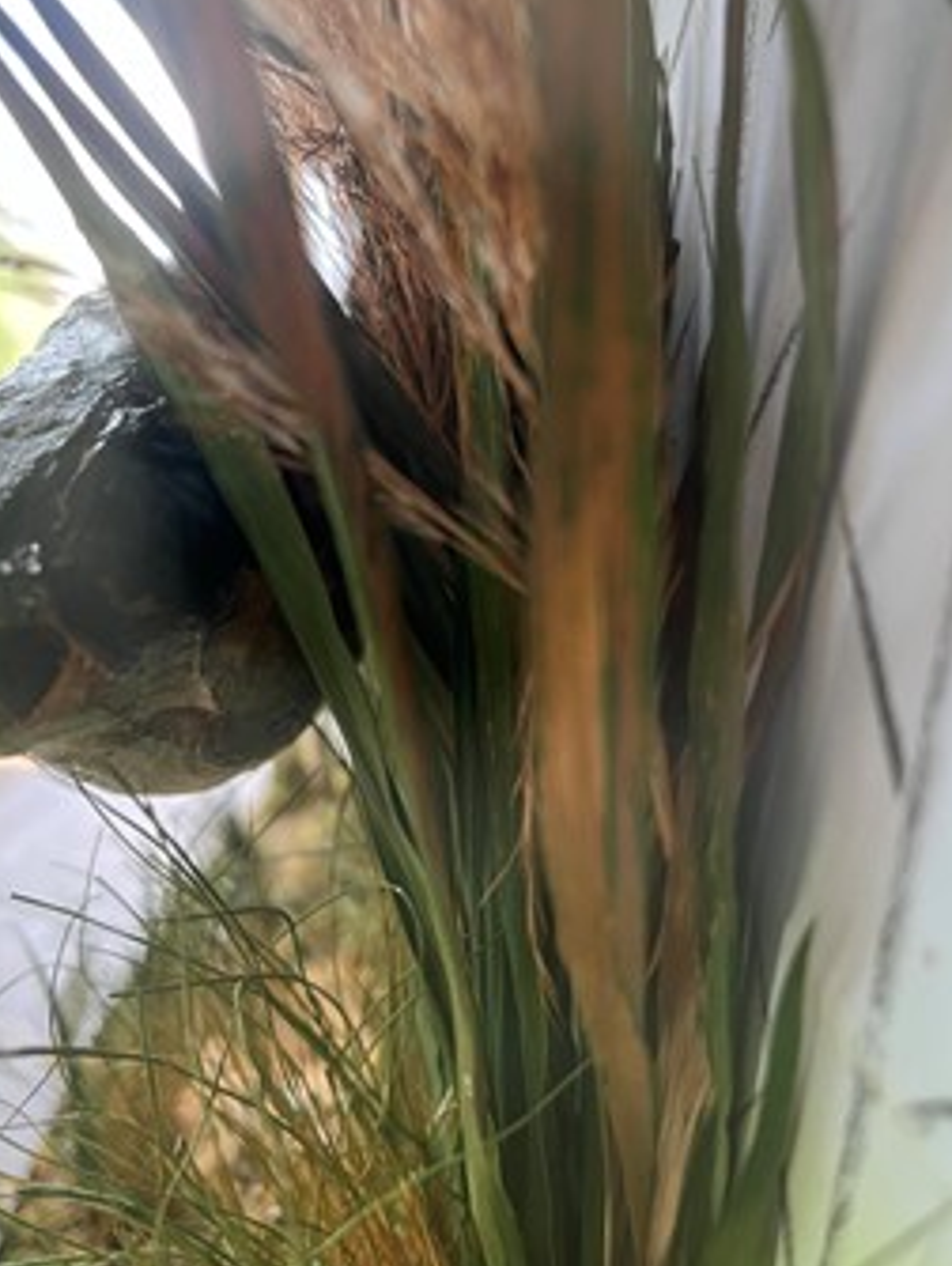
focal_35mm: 31
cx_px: 404
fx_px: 1135
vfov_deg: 58.3
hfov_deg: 45.4
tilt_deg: -7.7
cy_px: 601
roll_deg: +0.4
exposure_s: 1/80
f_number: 1.6
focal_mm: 5.1
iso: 125
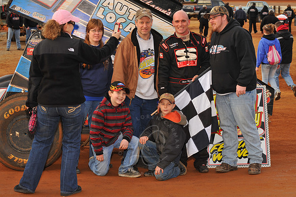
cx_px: 148
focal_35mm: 80
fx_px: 657
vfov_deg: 17.0
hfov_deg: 25.4
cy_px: 98
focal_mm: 80
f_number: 8
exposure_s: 1/320
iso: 400
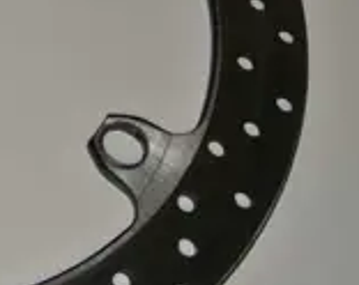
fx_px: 1102
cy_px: 53
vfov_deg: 14.7
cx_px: -138
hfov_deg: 17.1
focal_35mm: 104
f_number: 3.8
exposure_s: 1/60
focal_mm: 12.2
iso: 200
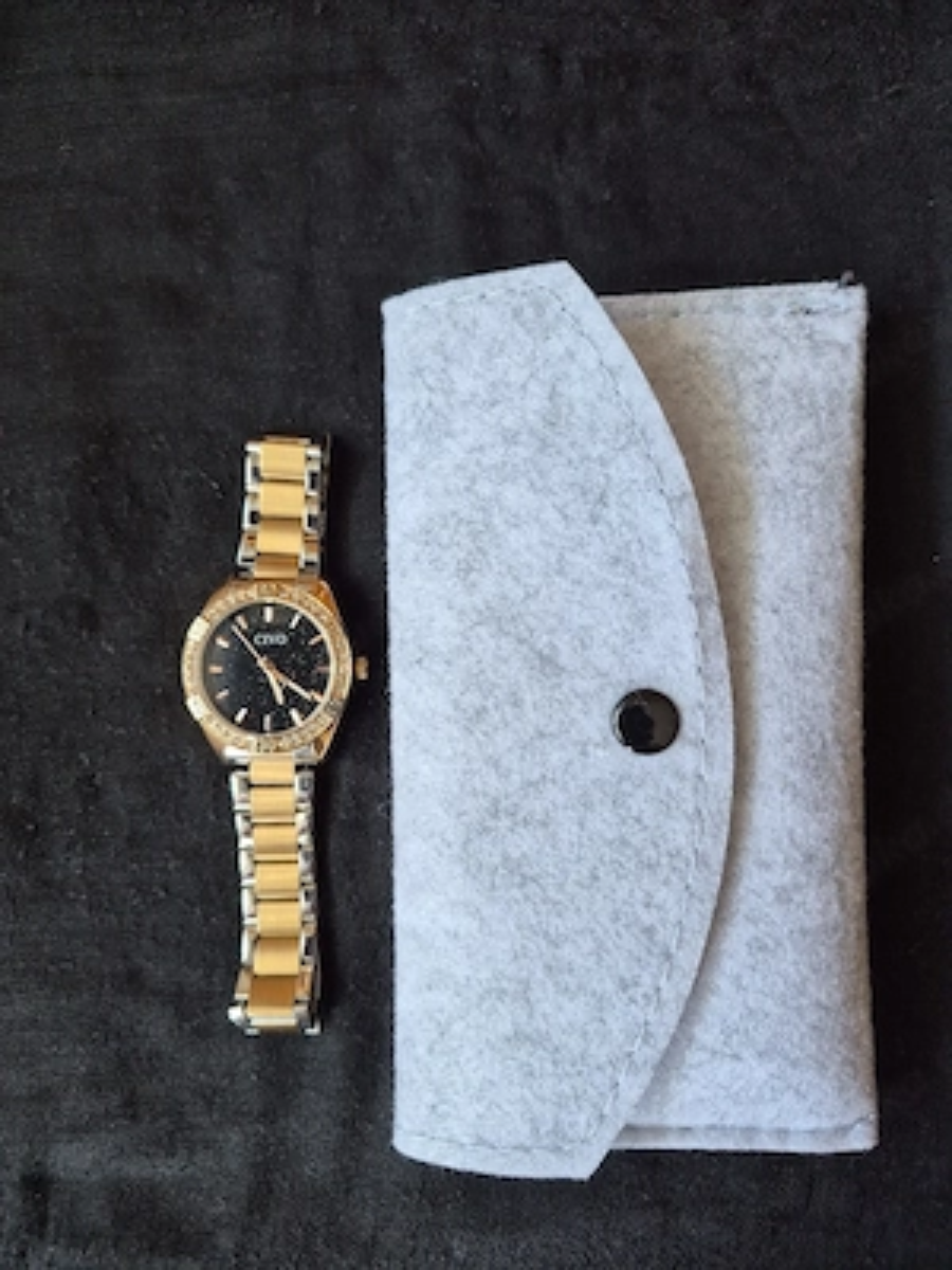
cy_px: 635
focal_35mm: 23
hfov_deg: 58.9
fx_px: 843
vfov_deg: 73.9
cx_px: 476
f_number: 1.8
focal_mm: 5.4
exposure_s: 1/100
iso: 200
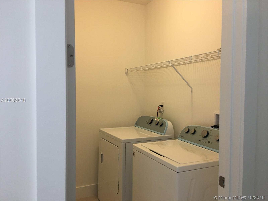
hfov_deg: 61.7
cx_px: 134
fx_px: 225
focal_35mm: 29
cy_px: 100
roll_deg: -0.2
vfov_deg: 48.2
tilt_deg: -0.8
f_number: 2.2
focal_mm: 4.15
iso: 64
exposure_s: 1/15
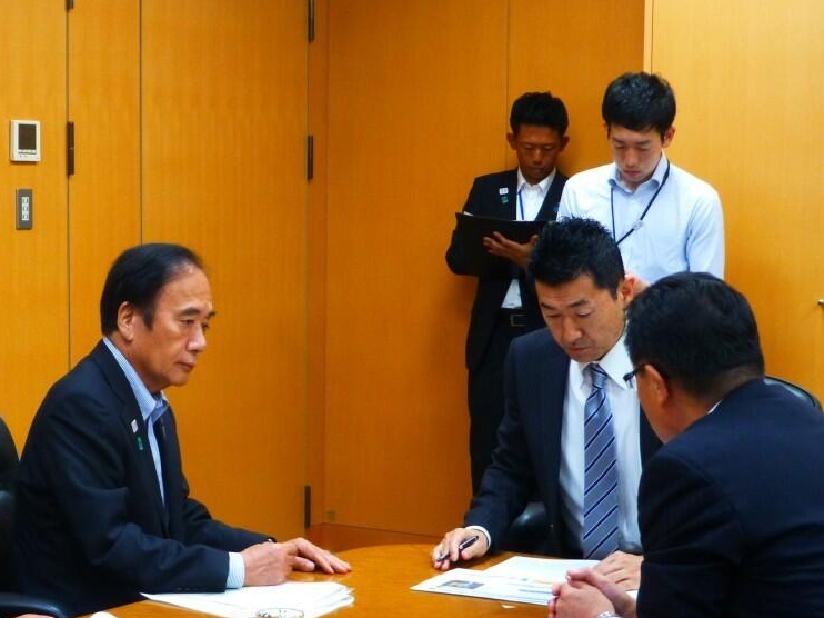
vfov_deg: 26.5
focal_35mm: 55
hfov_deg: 34.9
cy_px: 305
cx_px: 420
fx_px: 1309
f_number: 4.4
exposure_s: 1/30
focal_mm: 9
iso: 400
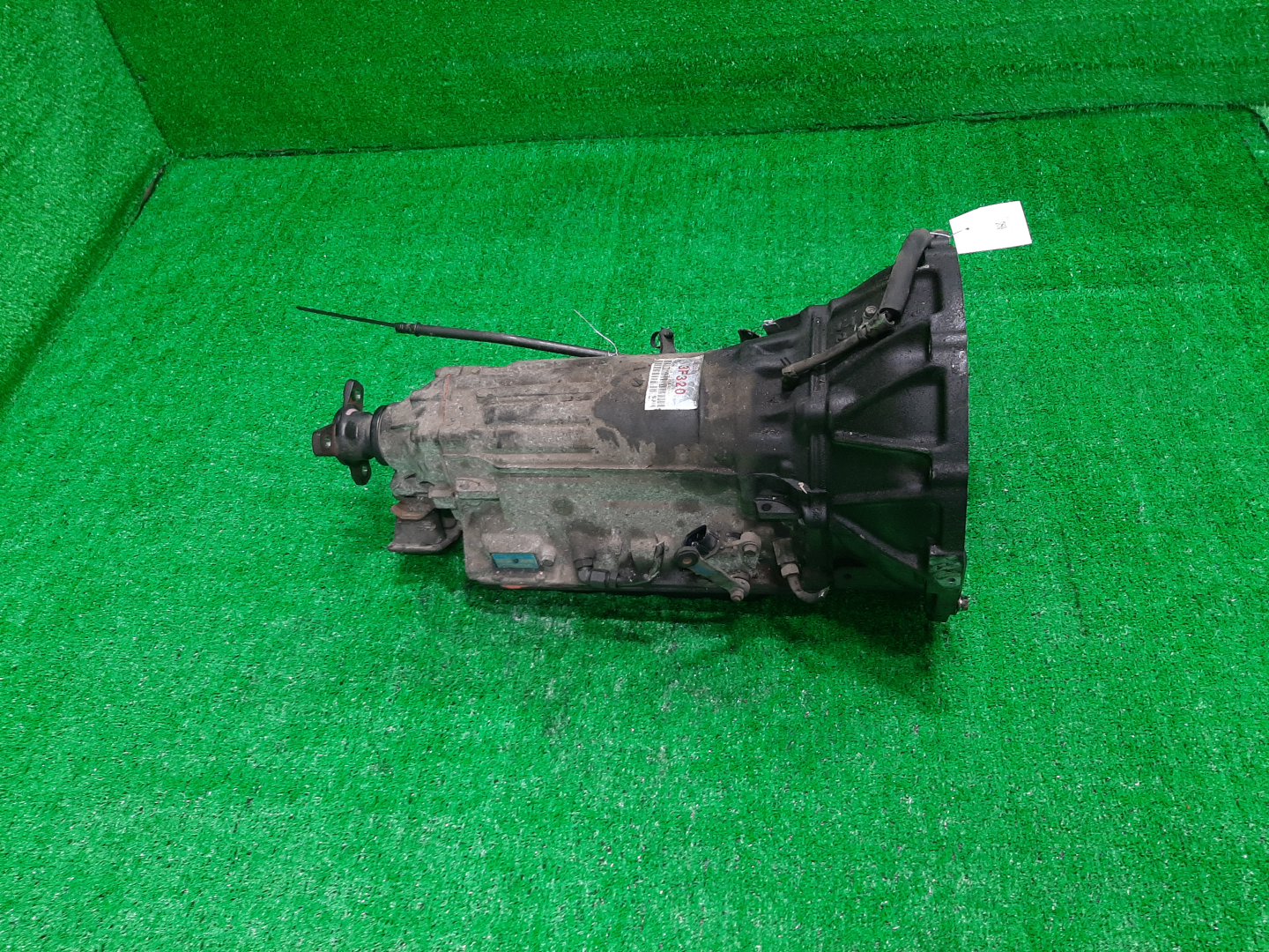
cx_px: 634
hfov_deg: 67.3
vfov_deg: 53.1
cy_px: 476
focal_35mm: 26
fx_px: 953
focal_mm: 3.93
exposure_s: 1/50
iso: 145
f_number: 1.7
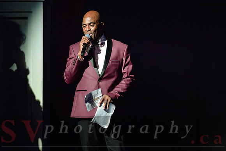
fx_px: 1612
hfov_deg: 8.0
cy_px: 54
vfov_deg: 5.4
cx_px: 145
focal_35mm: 257
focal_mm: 200
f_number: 2.8
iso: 2500
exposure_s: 1/100
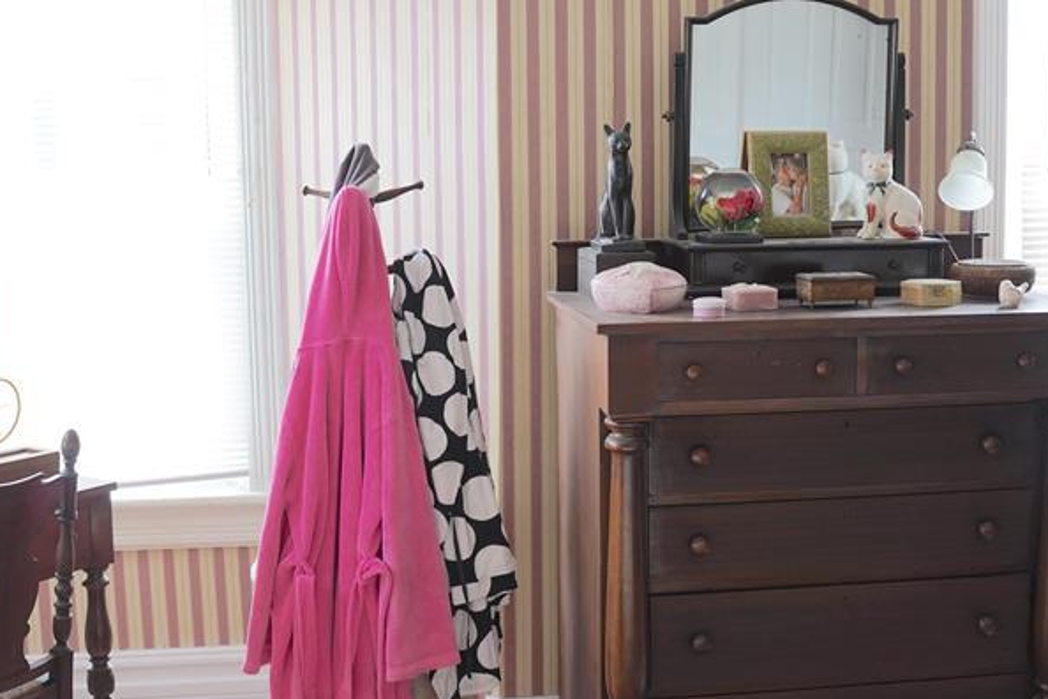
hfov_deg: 37.5
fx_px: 1543
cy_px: 327
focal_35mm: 53
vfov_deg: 25.5
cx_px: 489
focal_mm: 29
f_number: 4
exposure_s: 1/60
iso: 200
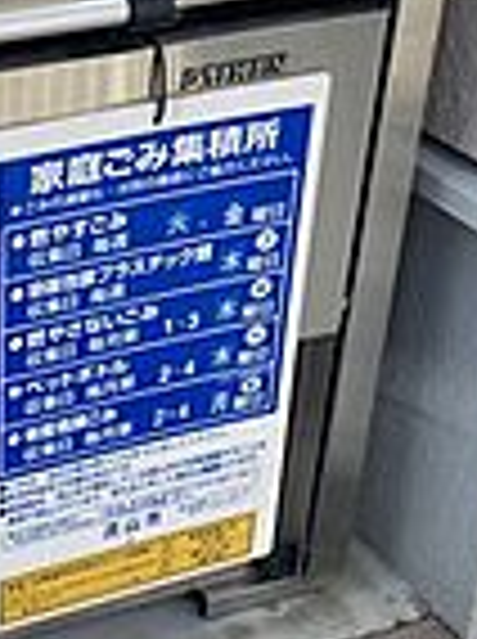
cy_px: 292
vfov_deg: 22.3
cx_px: -166
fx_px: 1622
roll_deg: +1.2
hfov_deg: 15.8
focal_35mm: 88
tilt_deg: -27.0
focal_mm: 4.25
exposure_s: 1/1124
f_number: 1.8
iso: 32
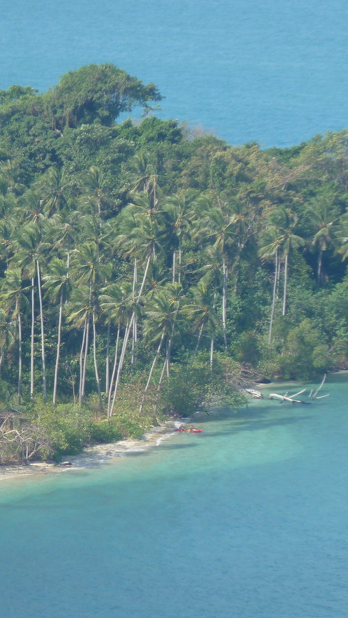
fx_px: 6639
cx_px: 50
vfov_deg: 5.3
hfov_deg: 3.0
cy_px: 309
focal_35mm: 405
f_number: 4.8
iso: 80
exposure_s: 1/250
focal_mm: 45.7
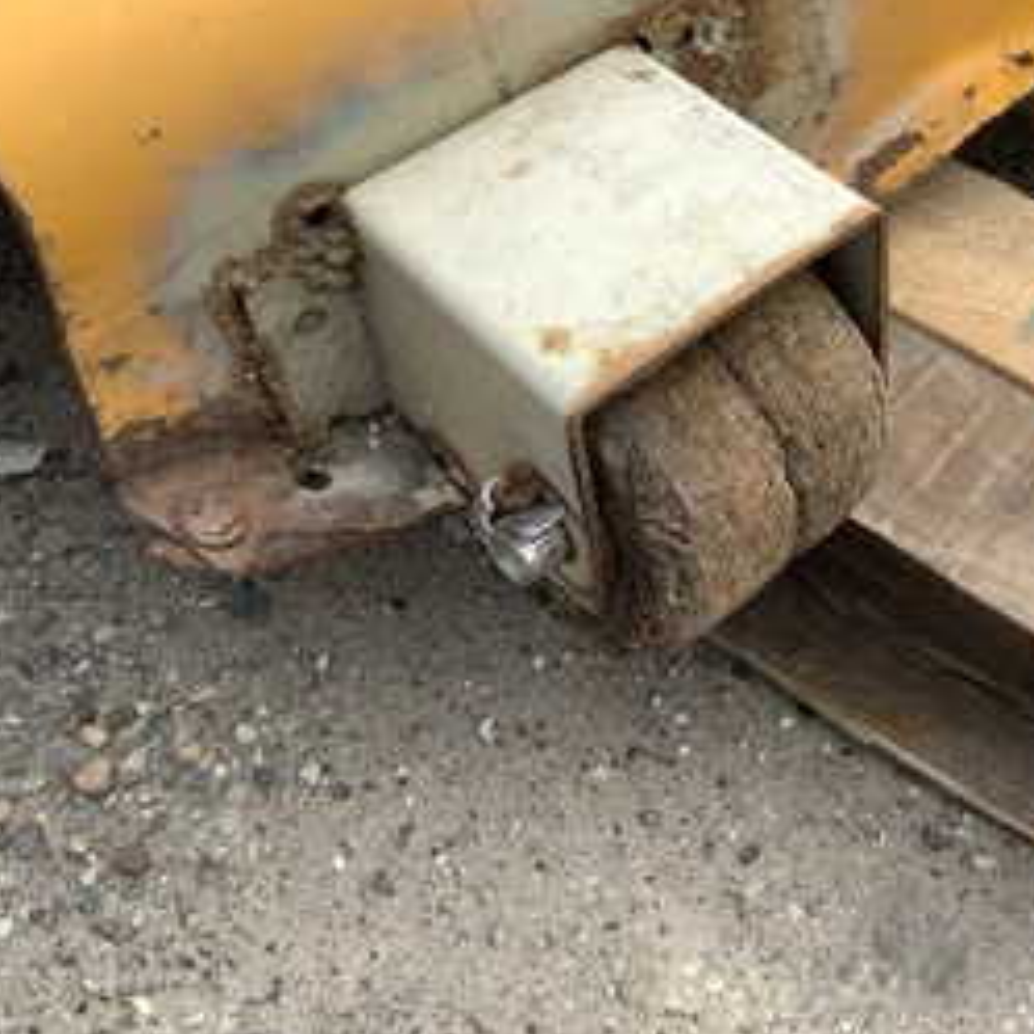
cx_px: 664
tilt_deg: -50.9
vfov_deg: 38.3
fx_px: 1487
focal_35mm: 44
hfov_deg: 38.0
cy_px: 540
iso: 25
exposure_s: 1/574
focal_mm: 3.3
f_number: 2.4
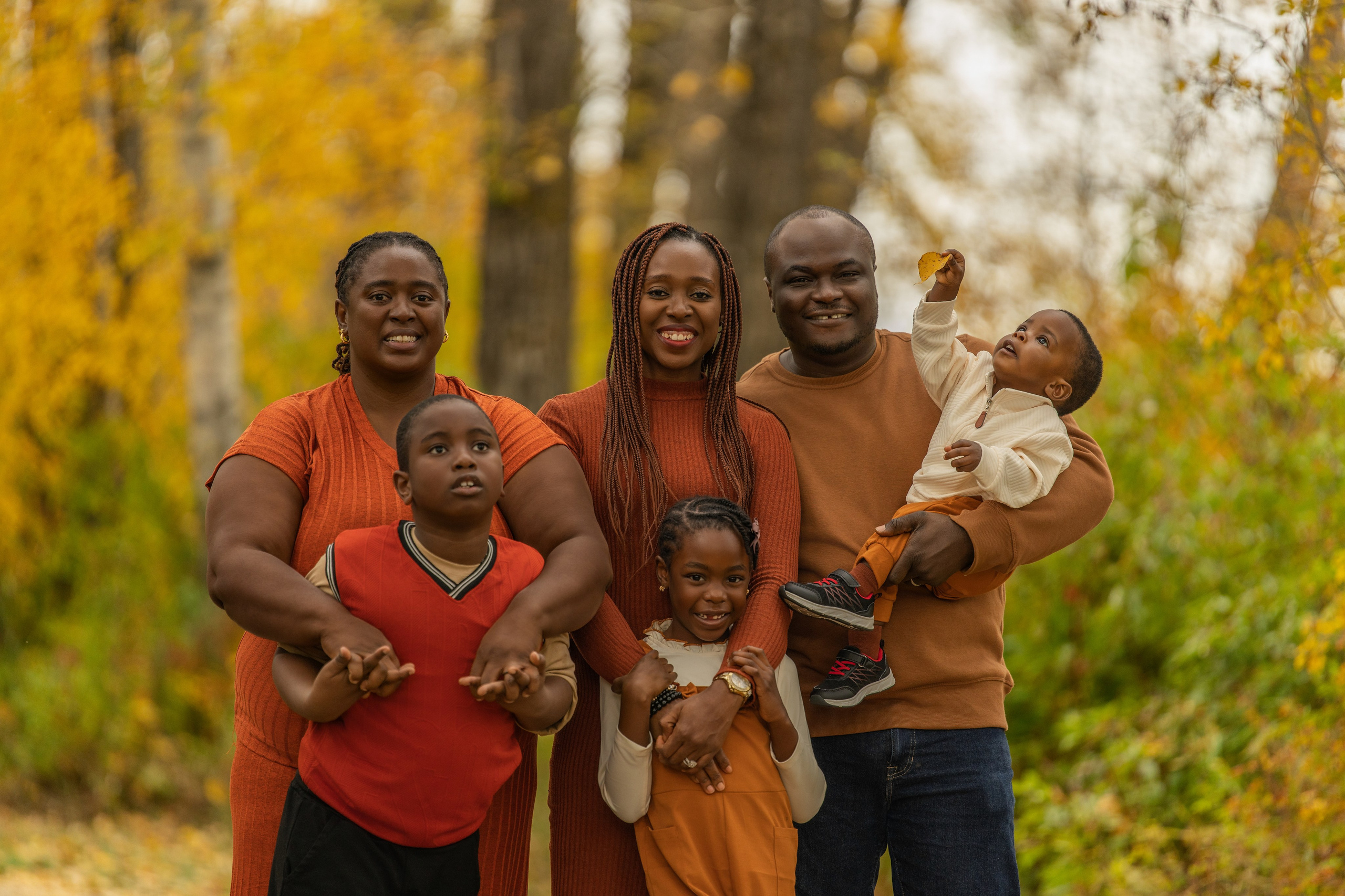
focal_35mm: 150
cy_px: 448
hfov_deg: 13.7
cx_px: 672
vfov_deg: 9.1
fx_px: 5604
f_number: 2
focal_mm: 150
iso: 400
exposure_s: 1/2000
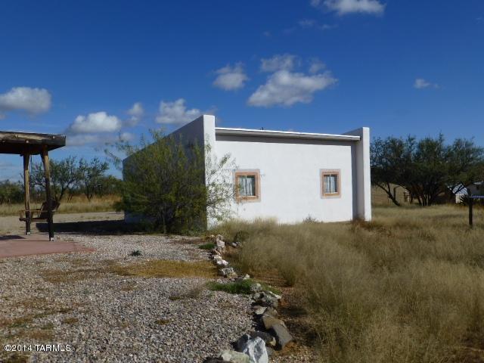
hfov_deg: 54.0
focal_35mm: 34
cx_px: 242
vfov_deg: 41.8
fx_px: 475
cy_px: 182
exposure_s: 1/2000
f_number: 3.7
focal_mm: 6.1
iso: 100
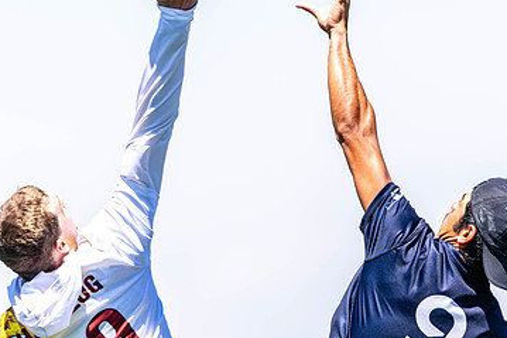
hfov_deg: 2.1
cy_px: 268
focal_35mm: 968
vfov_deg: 1.4
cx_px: 351
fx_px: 13626
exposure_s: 1/1250
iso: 100
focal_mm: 400
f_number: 2.8
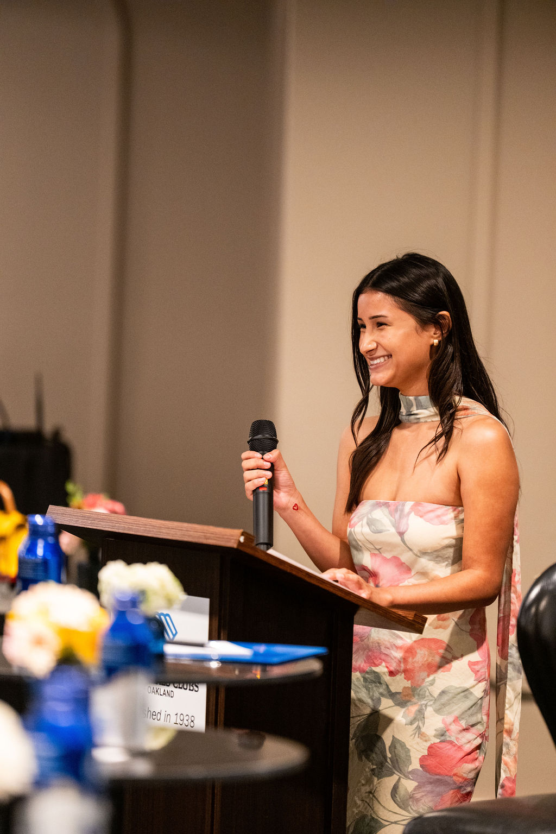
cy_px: 417
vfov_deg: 10.3
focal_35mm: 200
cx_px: 278
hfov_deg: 6.9
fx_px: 4633
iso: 2500
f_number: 2.8
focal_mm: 200
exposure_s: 1/100
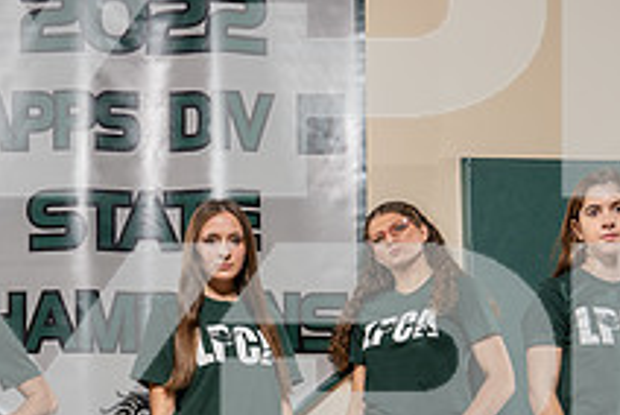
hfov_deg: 28.1
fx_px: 1224
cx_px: 164
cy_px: 399
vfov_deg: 18.8
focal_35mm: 71
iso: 320
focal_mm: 26
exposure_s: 1/250
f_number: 6.3
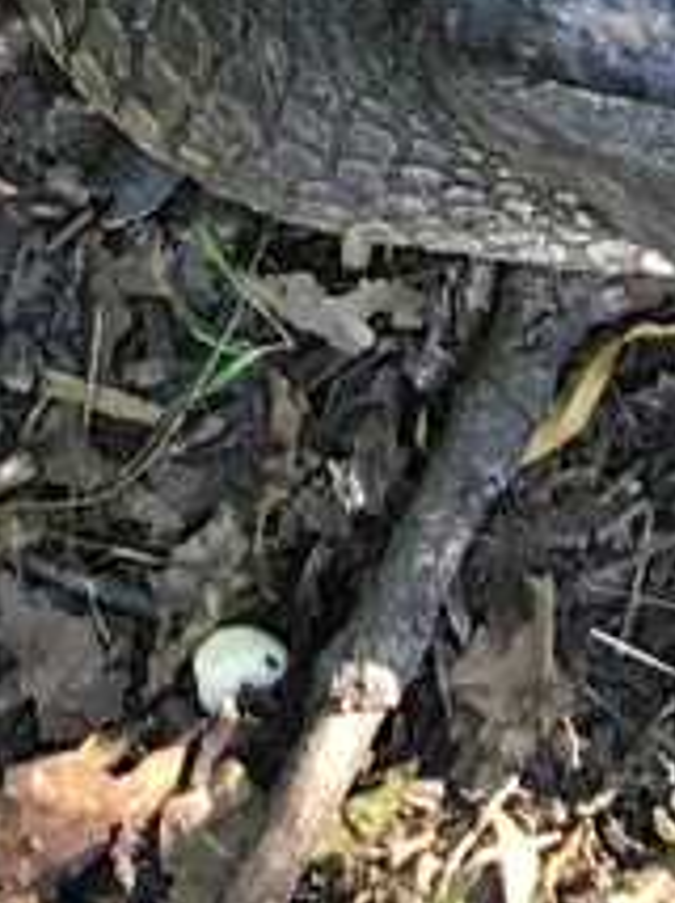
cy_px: -2388
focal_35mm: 217
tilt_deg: -56.1
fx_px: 5653
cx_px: 186
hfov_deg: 6.8
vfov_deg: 7.3
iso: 64
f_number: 2.2
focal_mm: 4.15
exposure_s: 1/30
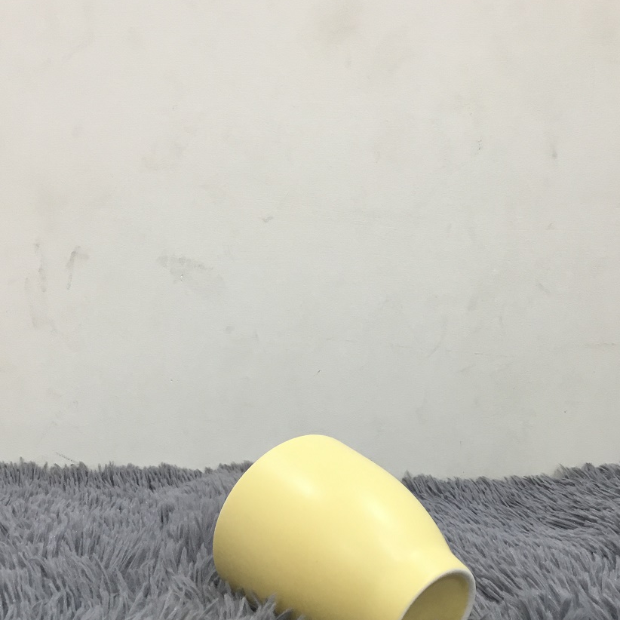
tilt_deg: -7.3
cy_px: 420
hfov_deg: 41.9
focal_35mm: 40
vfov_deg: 41.3
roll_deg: +0.6
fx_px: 811
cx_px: 315
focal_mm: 3.3
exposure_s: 1/33
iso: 80
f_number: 2.4
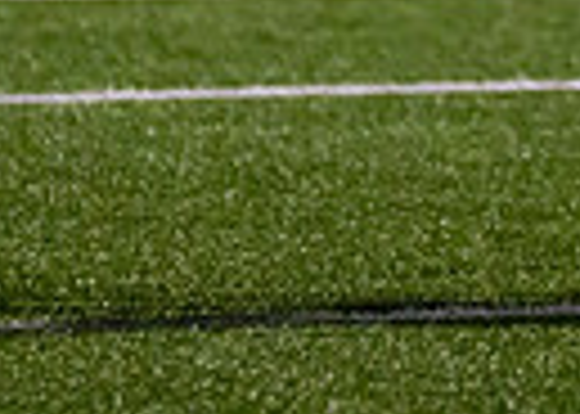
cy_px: -424
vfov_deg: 1.3
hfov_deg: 1.9
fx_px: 17797
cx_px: 715
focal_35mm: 1081
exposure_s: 1/1000
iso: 2000
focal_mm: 200
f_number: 2.8
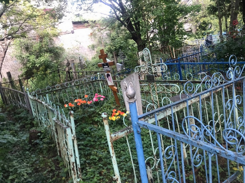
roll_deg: +11.0
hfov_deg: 63.4
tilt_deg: -15.4
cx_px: 122
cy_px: 92
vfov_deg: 49.7
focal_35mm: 28
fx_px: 198
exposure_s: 1/50
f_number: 1.8
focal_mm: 3.99
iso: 25
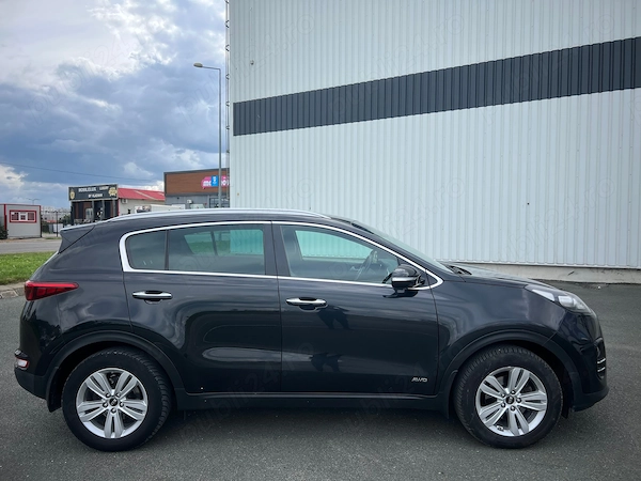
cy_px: 240
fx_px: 481
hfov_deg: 67.3
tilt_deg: -2.5
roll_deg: +0.8
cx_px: 320
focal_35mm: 26
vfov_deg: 53.1
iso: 50
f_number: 1.5
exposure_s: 1/2994
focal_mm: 5.7
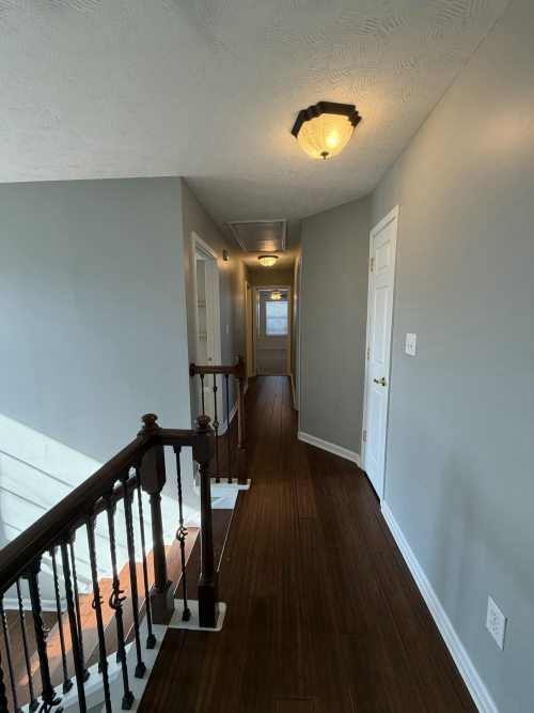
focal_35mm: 14
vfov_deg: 102.1
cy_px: 356
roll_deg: +0.1
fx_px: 288
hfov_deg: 85.7
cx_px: 267
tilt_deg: -7.6
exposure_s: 1/120
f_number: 2.2
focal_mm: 2.22
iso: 160
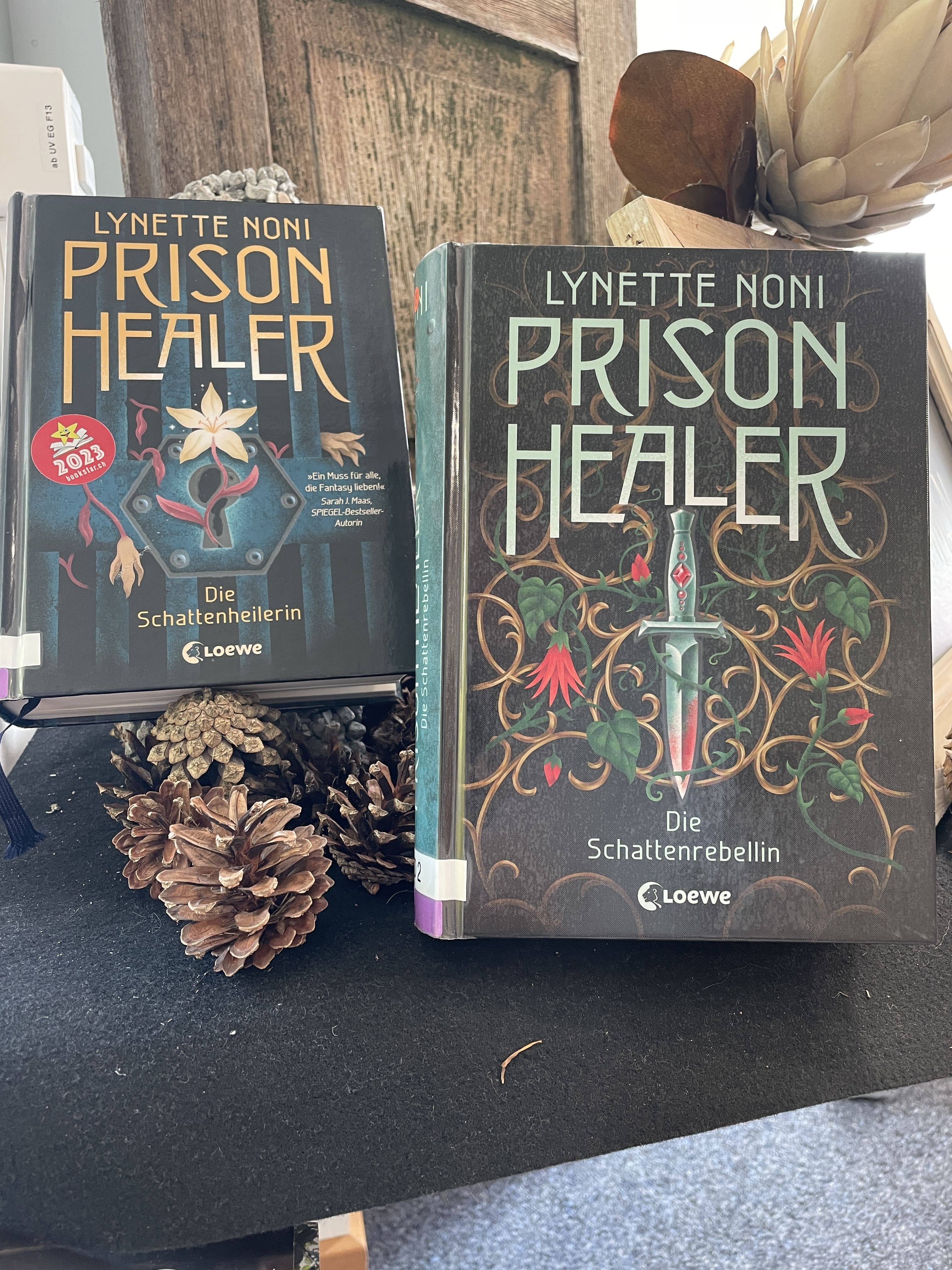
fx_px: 953
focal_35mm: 26
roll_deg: +1.8
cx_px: 476
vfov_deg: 67.3
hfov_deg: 53.1
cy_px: 635
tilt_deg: -13.4
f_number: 1.6
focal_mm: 4.2
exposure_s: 1/60
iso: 160
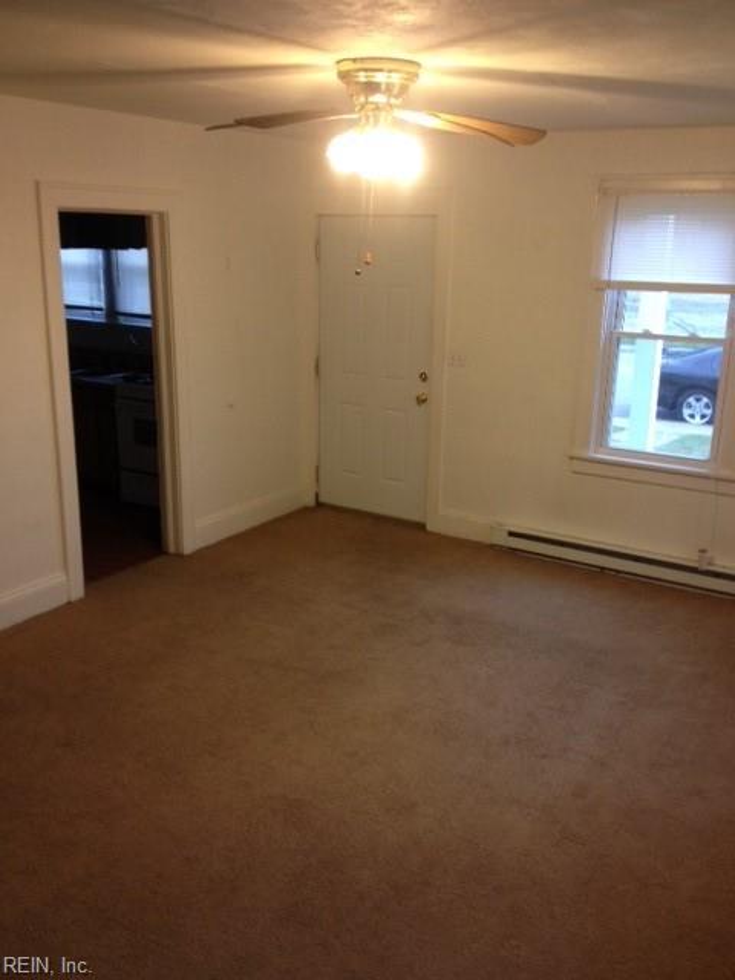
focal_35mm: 35
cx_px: 368
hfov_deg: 40.7
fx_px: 991
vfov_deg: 52.6
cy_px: 490
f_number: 2.4
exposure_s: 1/20
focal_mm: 4.28
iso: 100
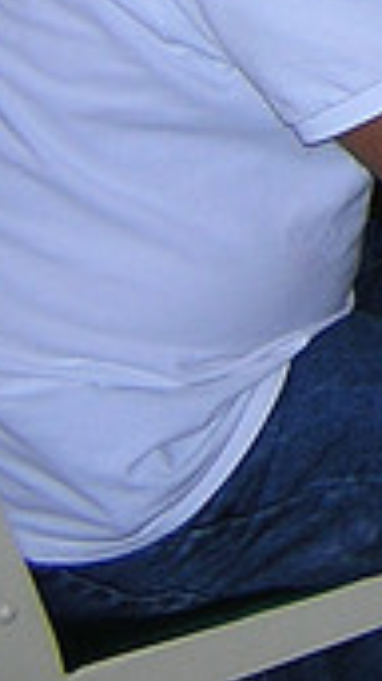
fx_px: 2399
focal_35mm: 133
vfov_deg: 15.4
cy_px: -181
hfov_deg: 8.4
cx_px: 903
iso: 100
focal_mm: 4.7
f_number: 2.6
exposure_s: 1/60.1
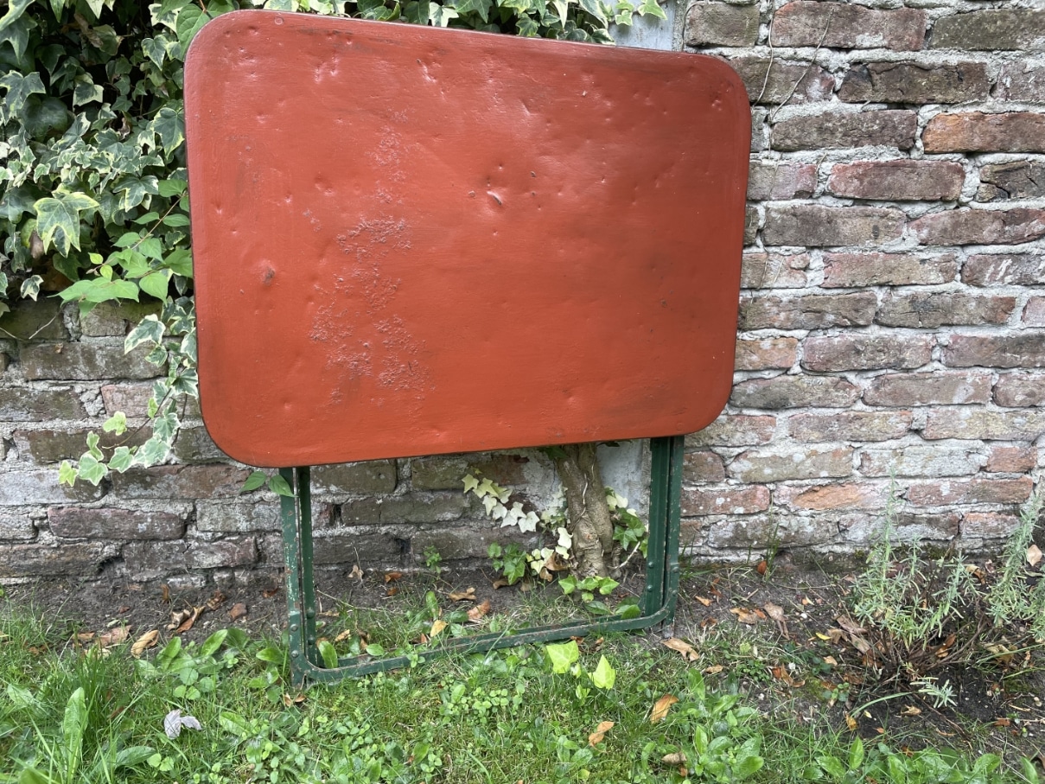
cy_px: 392
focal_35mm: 26
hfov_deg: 67.3
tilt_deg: -24.5
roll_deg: -1.7
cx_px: 522
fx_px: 785
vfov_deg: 53.1
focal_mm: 4.2
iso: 32
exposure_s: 1/122
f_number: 1.6
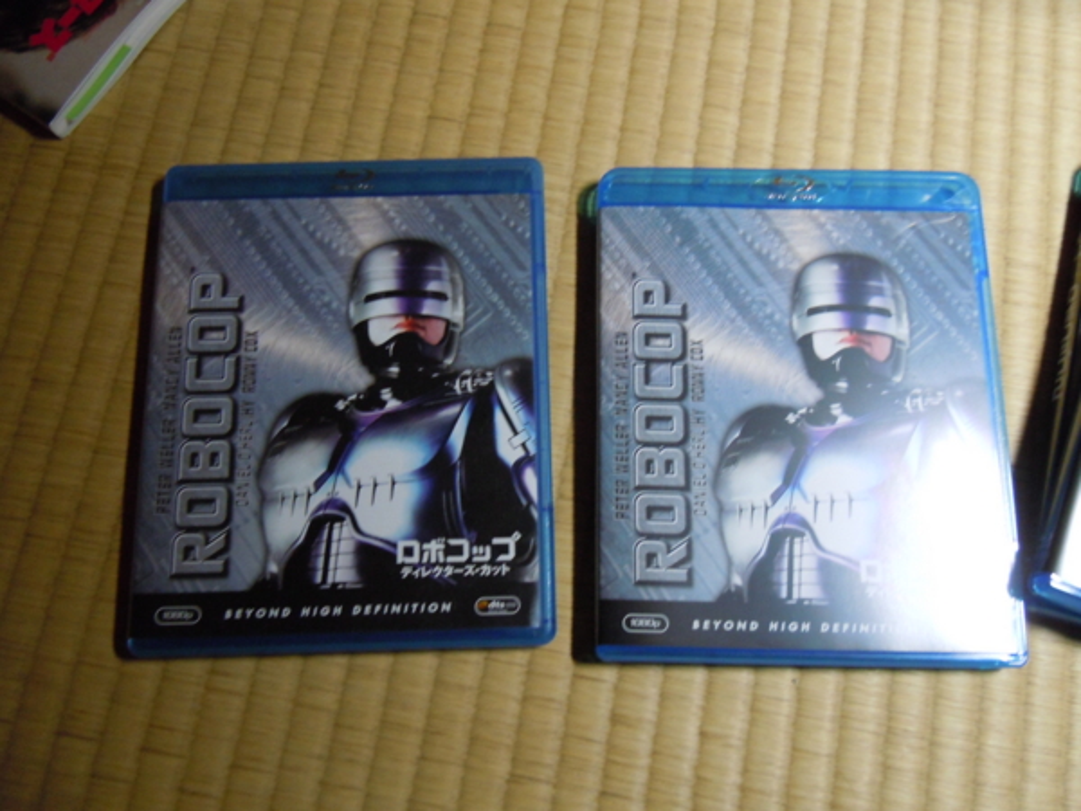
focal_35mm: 30
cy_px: 406
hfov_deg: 60.0
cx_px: 540
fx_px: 937
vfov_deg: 46.8
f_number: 3.5
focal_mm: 5.4
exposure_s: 1/6
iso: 400
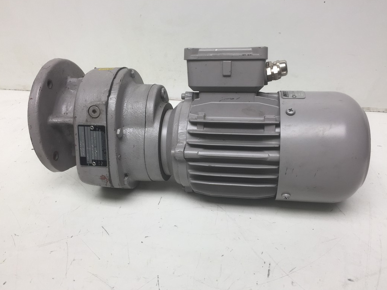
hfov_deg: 60.0
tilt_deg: -32.8
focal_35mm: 30
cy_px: 145
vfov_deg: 46.8
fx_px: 335
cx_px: 192
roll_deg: +3.1
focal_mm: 4.15
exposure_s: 1/100
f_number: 2.2
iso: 40
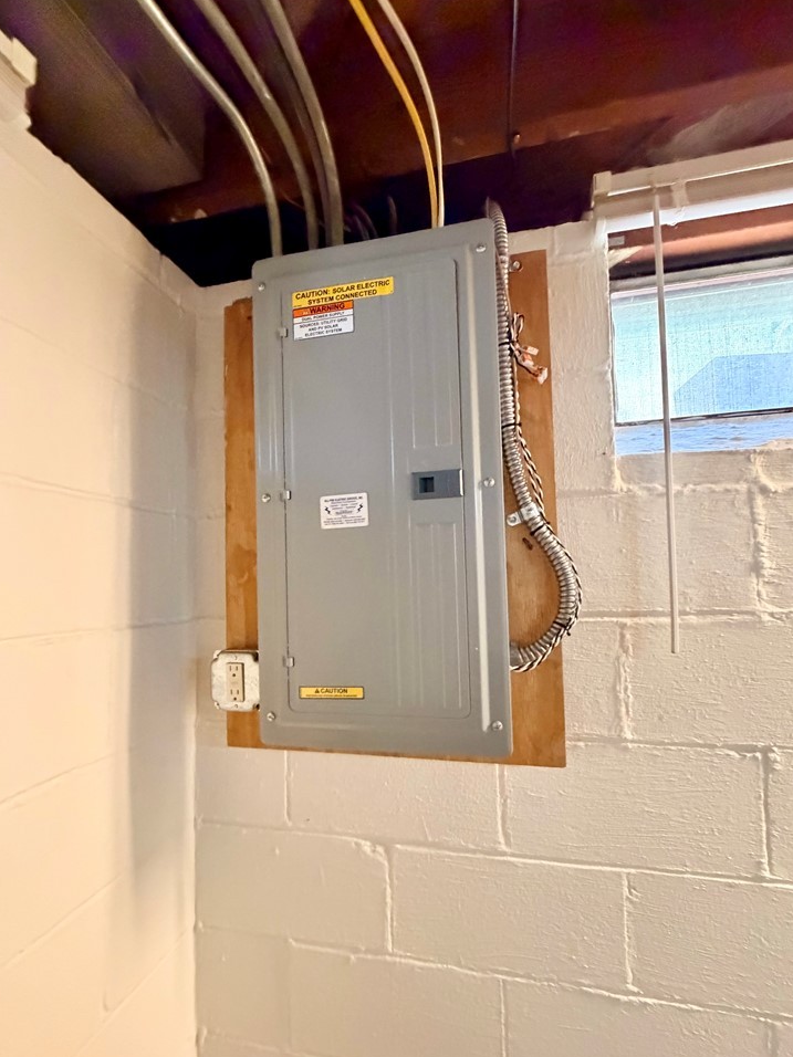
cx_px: 407
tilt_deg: +2.9
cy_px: 559
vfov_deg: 98.1
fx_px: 458
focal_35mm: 15
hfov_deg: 81.7
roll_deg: +2.1
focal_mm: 2.22
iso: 800
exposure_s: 1/60
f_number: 2.2
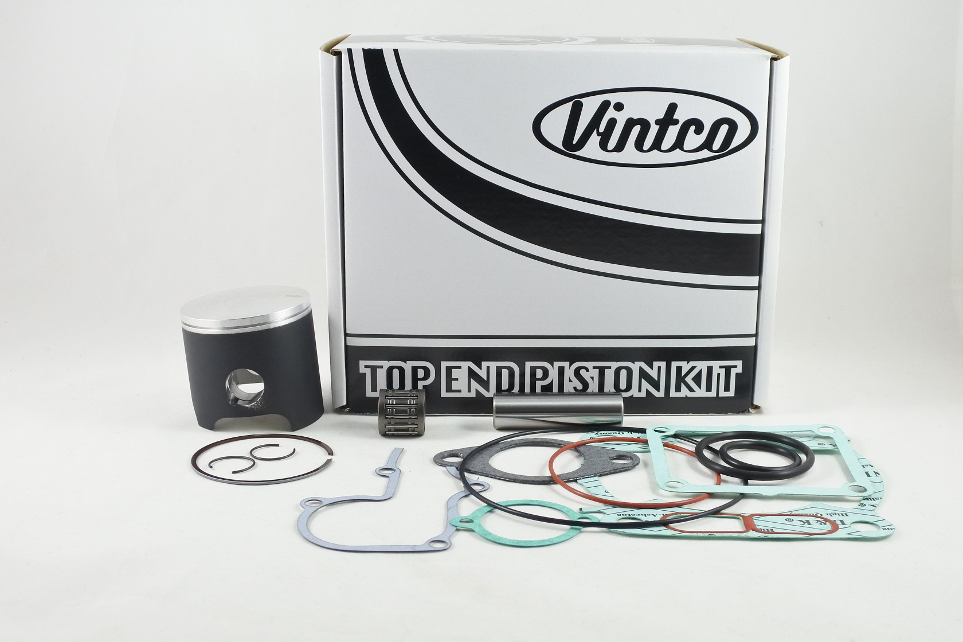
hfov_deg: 55.8
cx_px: 482
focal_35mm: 34
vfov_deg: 38.9
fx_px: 909
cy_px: 321
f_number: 3.8
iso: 500
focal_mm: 12.6
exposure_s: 1/125
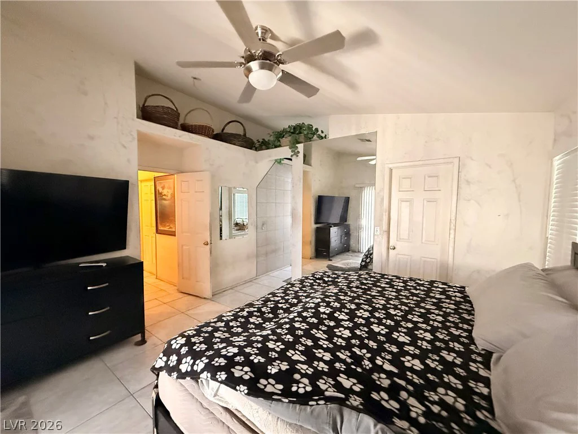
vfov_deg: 85.7
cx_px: 289
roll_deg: -0.7
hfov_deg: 102.1
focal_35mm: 14
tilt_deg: -1.4
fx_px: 234
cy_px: 217
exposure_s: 1/60
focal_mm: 2.22
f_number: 2.2
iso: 1000
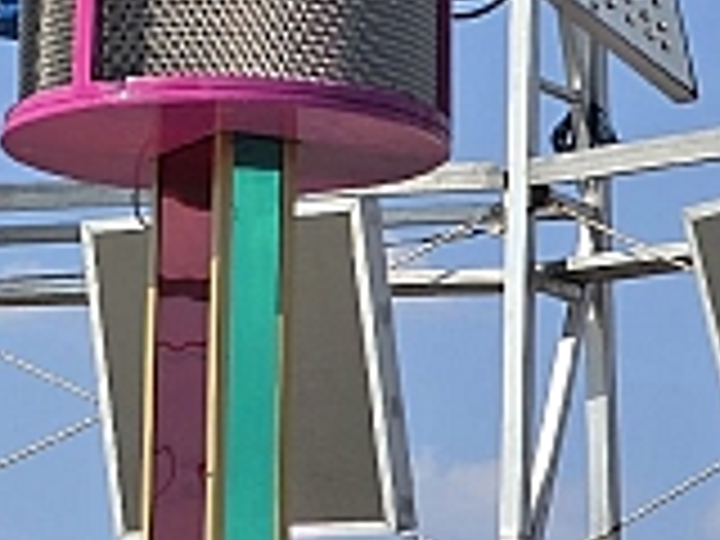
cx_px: -315
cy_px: -250
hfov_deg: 6.5
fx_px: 6261
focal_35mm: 301
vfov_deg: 4.9
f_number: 2.4
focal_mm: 7.9
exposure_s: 1/2410
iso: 50
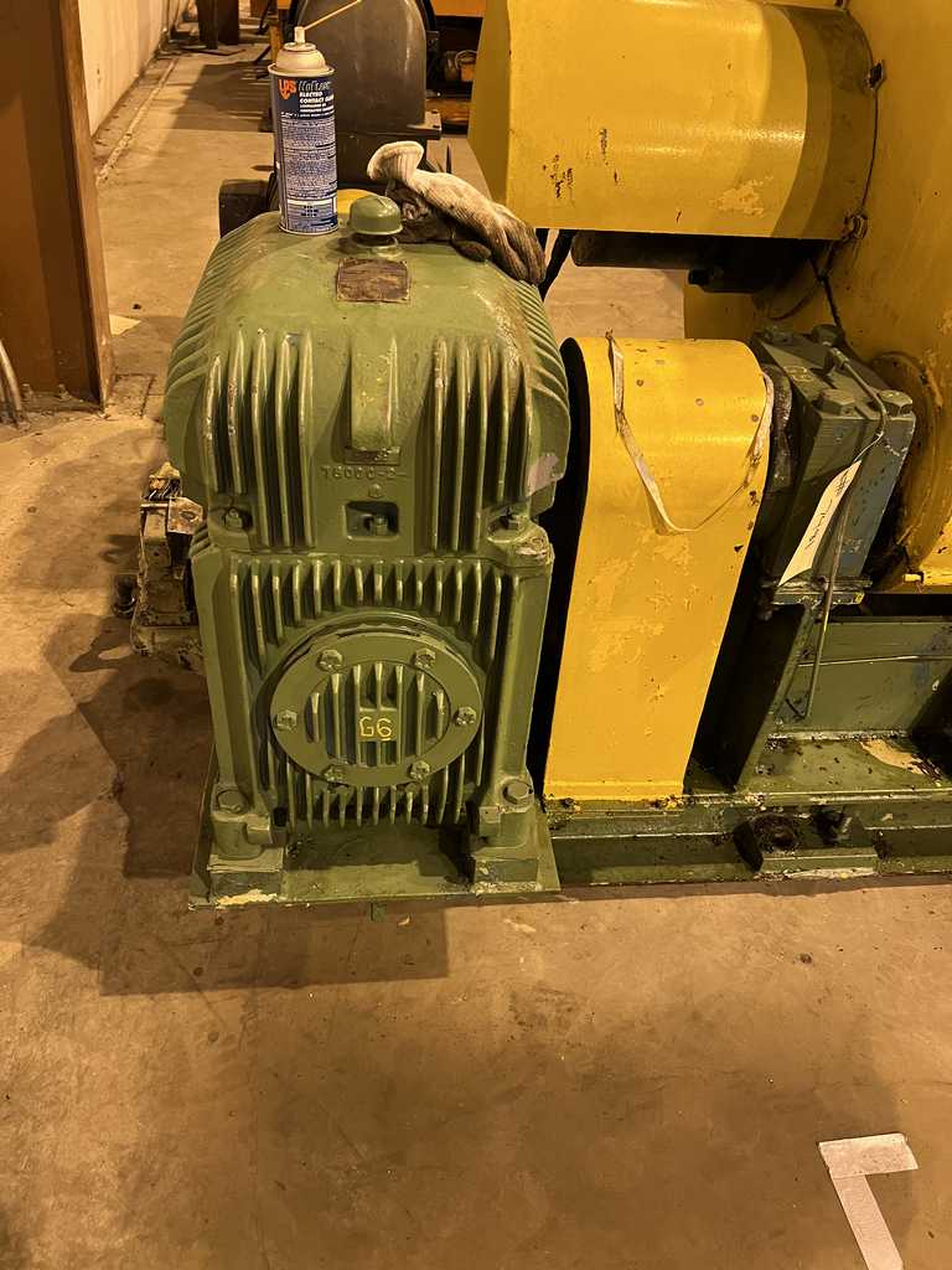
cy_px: 635
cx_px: 476
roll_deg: -3.4
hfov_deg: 53.1
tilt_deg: -40.1
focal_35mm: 26
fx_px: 953
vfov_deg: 67.3
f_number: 1.5
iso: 500
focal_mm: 5.7
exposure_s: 1/60
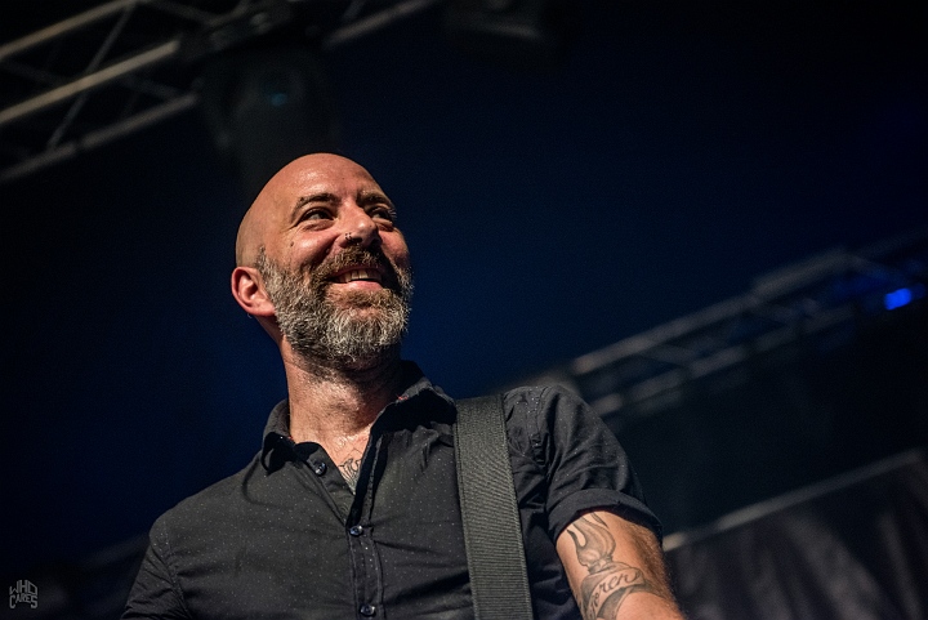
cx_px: 464
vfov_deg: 19.5
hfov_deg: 28.8
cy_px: 310
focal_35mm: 70
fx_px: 1805
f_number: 2.8
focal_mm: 70
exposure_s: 1/200
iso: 1250
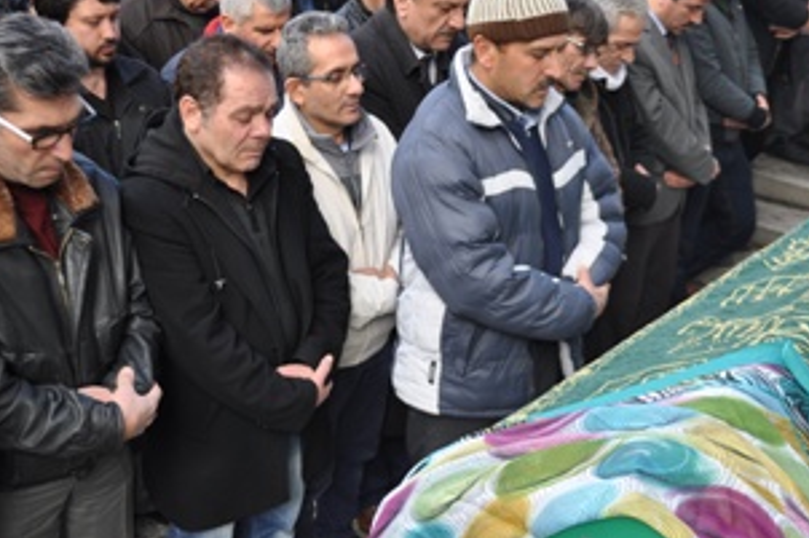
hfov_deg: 40.1
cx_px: 506
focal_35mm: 49
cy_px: 335
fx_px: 1100
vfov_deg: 27.4
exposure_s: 1/200
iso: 200
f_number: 3.8
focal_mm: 22
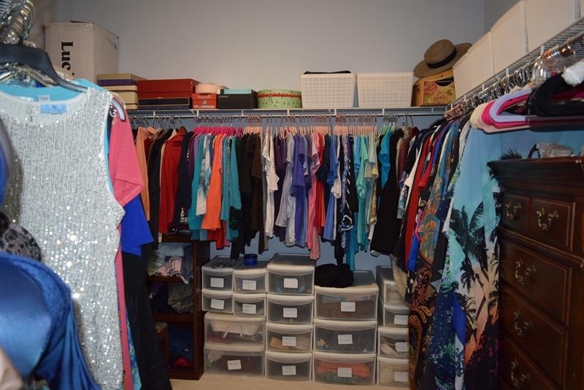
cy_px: 195
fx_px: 438
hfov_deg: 67.4
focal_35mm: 27
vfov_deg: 48.0
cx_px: 292
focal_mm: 18
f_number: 3.5
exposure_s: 1/60
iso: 1000
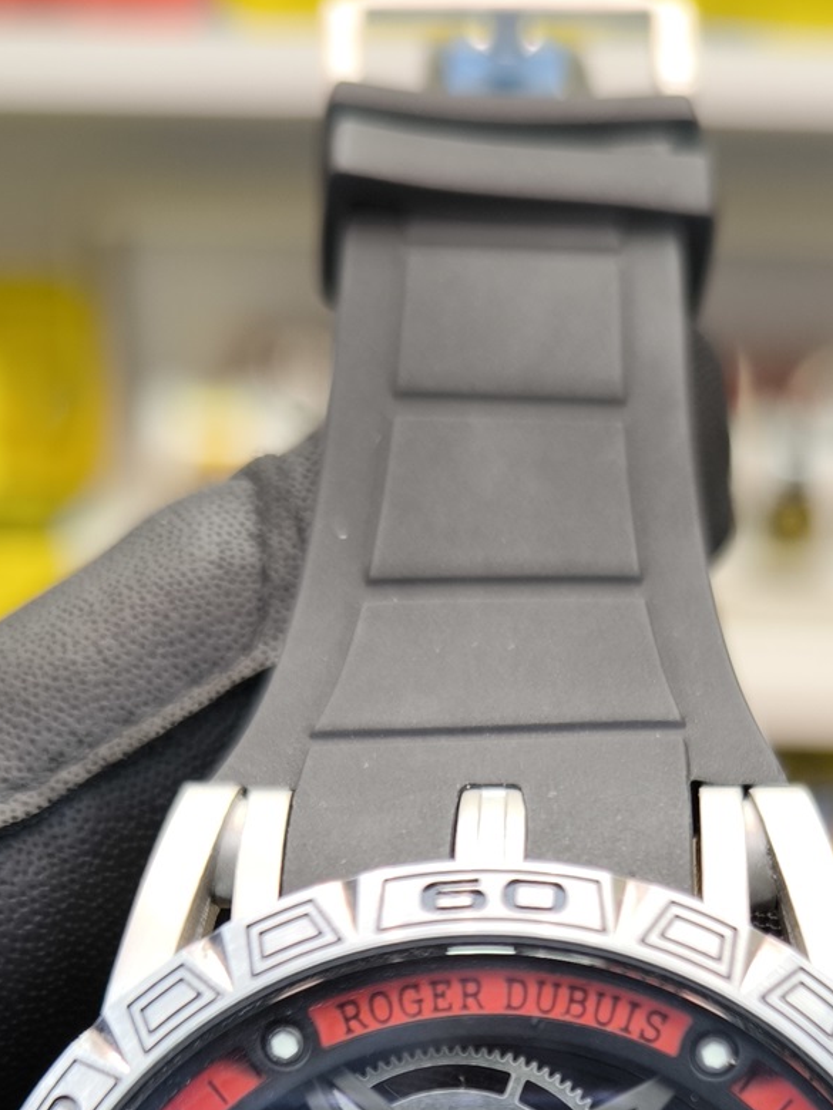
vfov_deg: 27.8
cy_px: 1249
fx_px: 2021
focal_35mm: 63
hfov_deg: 23.2
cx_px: 540
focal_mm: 6.92
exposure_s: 1/100
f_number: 1.9
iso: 80
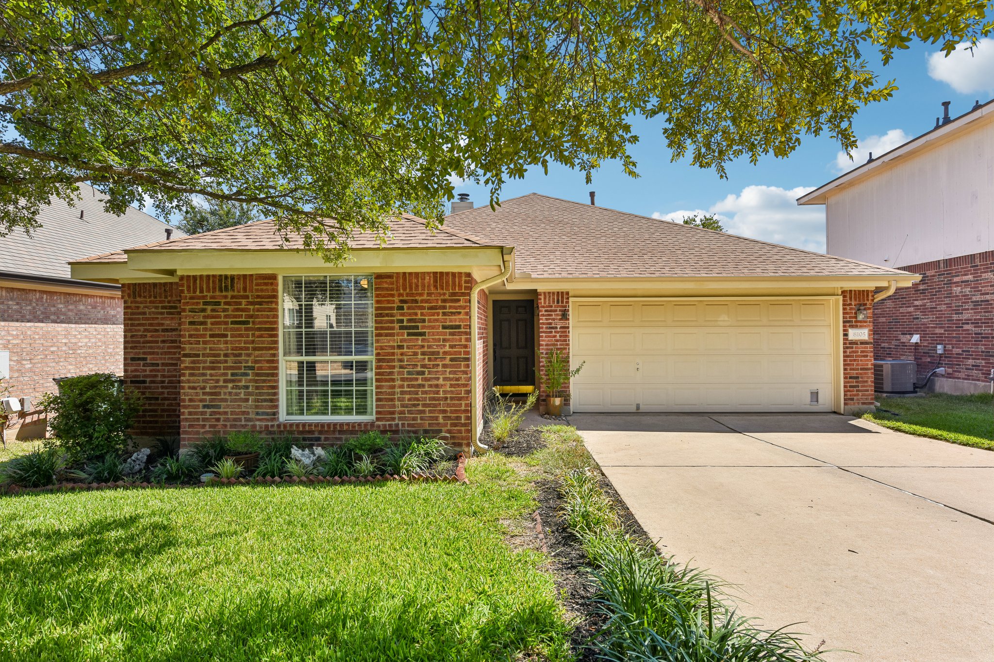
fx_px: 552
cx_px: 497
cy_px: 331
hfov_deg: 84.0
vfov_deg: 61.9
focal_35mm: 20
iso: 100
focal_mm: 20
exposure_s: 1/320
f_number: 8
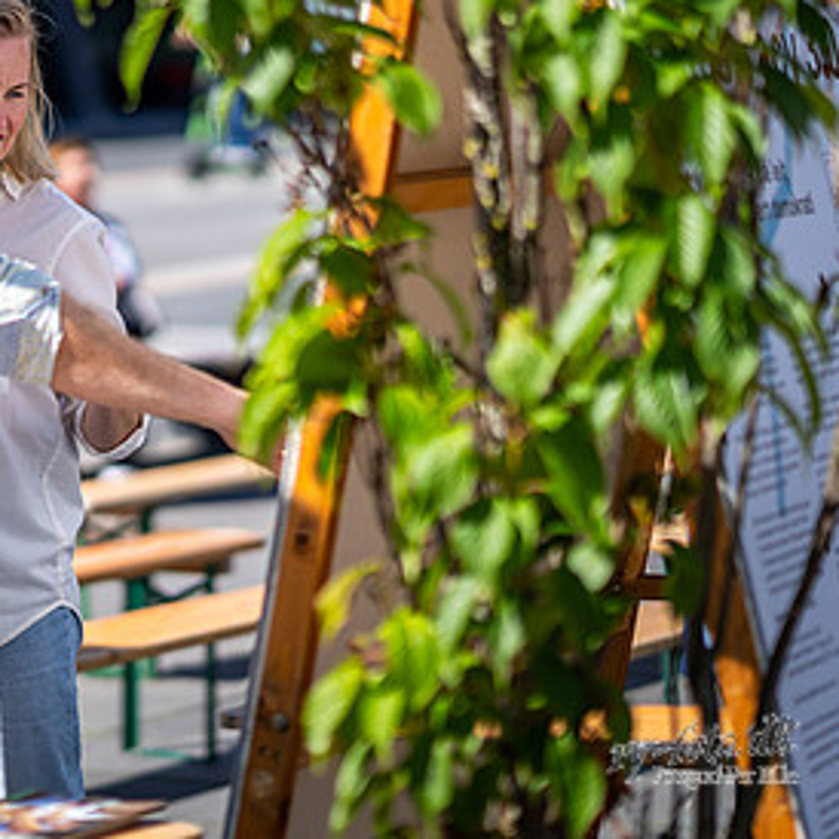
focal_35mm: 153
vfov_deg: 11.4
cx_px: 116
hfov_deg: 11.4
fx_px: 4195
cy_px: 311
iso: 64
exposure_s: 1/5000
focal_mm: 85
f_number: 1.4
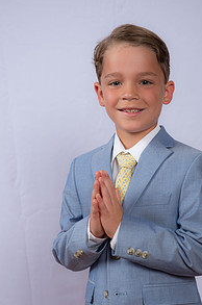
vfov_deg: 20.4
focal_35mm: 100
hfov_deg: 13.6
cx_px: 147
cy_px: 206
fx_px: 846
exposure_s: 1/160
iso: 250
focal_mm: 65
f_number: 8
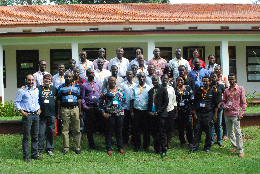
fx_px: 380
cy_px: 87
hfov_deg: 37.8
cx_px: 130
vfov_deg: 25.8
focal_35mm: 52
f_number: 11
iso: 1600
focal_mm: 35
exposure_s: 1/640
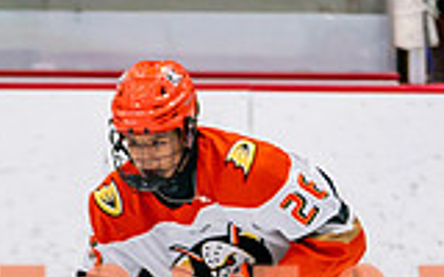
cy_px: 492
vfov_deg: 1.8
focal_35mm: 747
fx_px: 9039
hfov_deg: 2.8
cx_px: 304
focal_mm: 150
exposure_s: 1/640
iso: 800
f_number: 2.8
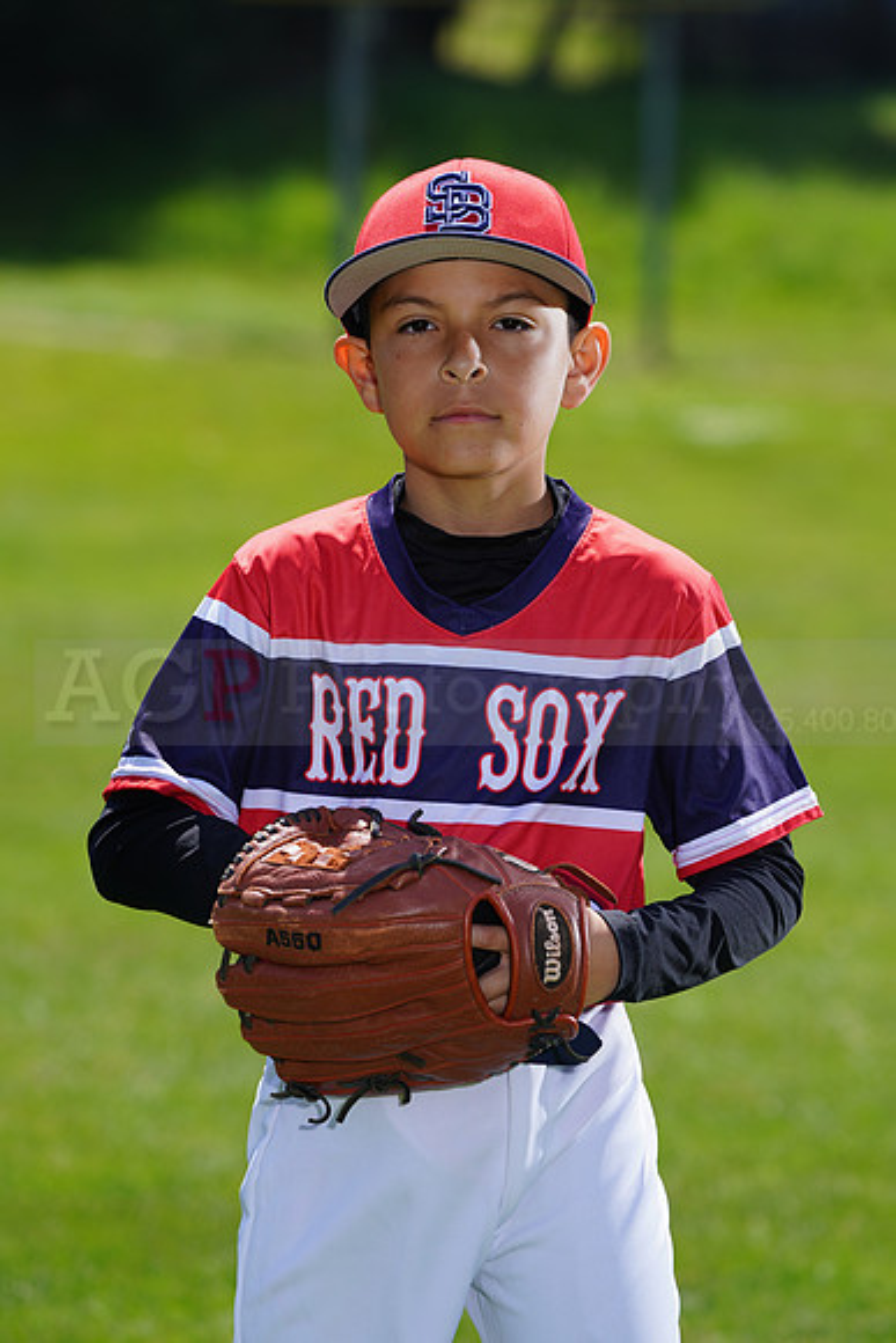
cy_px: 672
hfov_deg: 6.1
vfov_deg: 9.1
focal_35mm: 226
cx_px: 448
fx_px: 8432
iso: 100
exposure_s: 1/250
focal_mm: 226
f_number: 7.1
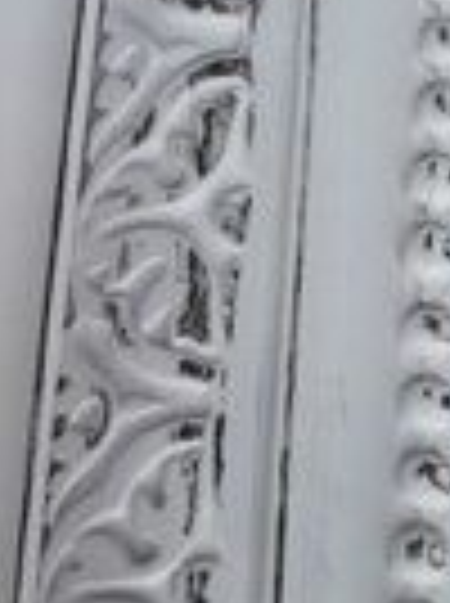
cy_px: 346
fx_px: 2104
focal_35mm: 121
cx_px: -369
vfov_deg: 16.3
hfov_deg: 11.3
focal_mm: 3.6
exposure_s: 1/100
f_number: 1.9
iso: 40
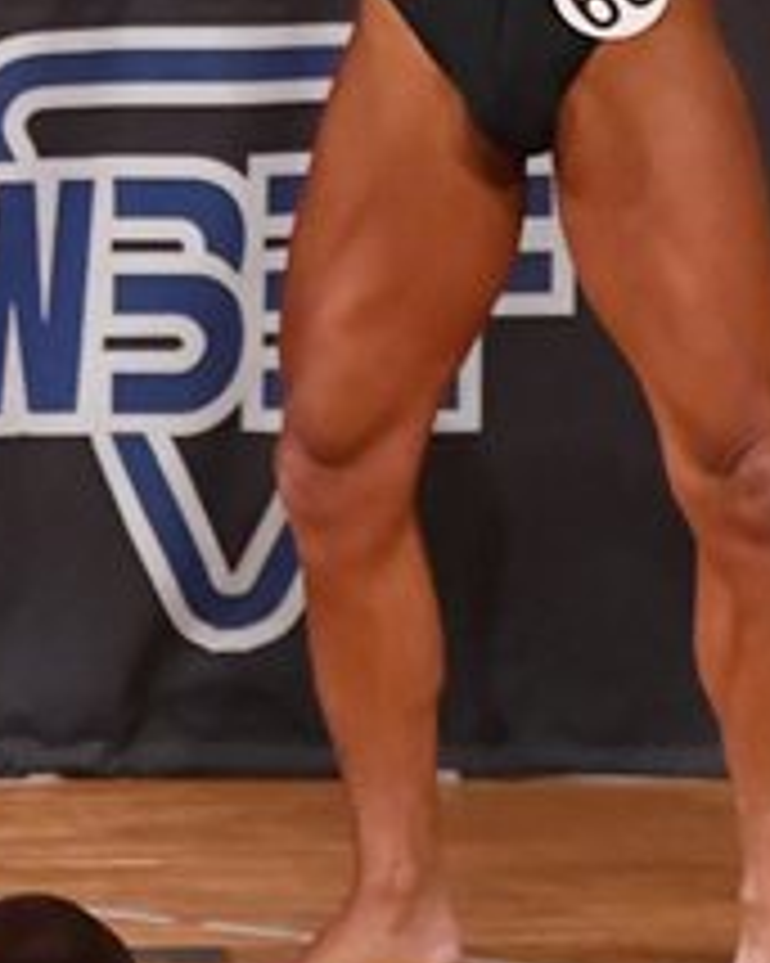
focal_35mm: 918
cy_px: -112
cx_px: -268
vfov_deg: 2.1
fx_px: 26169
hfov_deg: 1.7
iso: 9000
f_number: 5.6
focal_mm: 180
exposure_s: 1/400
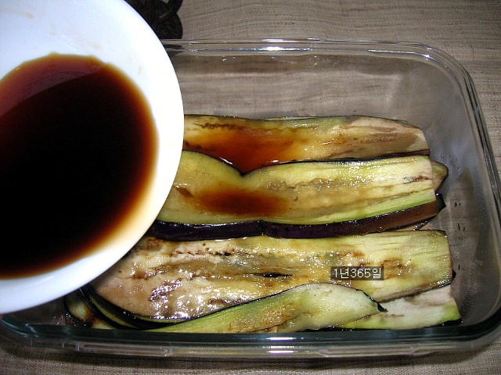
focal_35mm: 34
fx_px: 492
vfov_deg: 41.8
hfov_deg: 54.0
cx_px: 250
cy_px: 188
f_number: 2.9
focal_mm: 5.7
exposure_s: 1/60.1
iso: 50
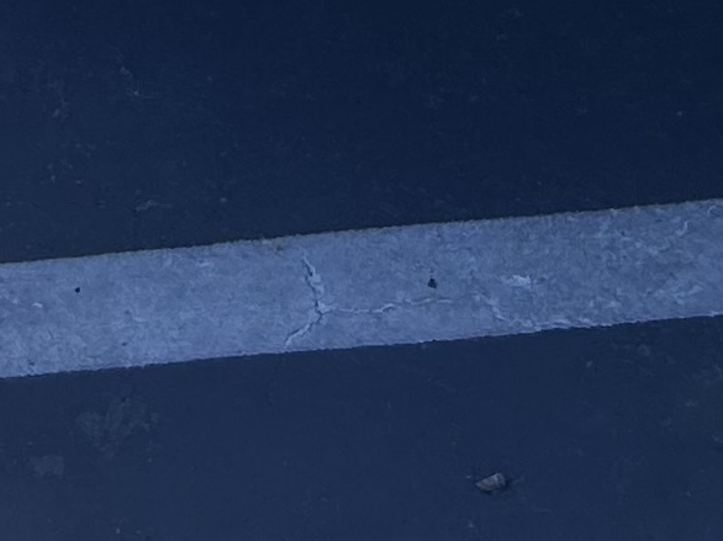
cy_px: -1171
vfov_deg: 7.2
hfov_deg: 11.0
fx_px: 3737
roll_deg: +1.4
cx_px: 312
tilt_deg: -19.9
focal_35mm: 179
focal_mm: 5.7
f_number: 1.5
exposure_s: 1/2123
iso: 50
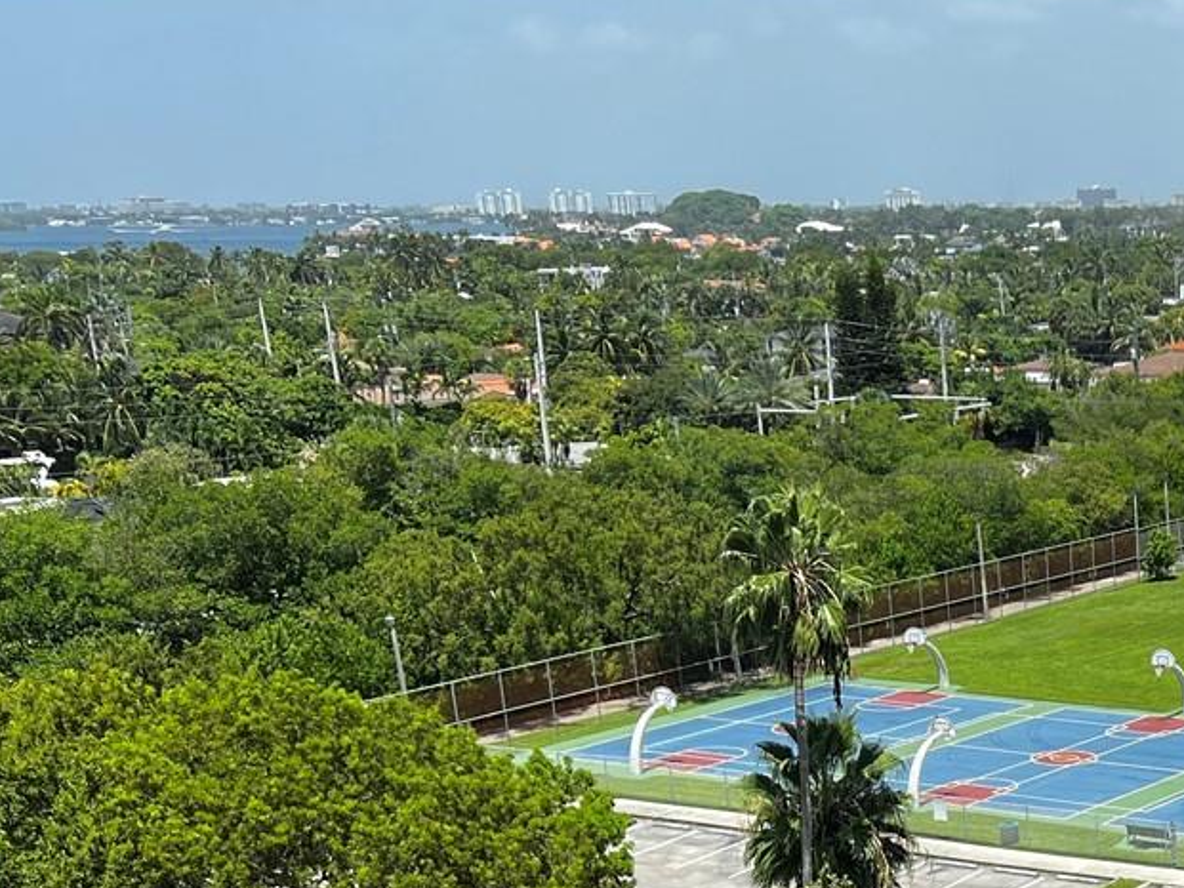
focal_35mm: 67
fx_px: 2292
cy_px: 1126
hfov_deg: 26.5
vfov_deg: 20.2
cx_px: 1323
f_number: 1.5
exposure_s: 1/1019
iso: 50
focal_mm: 5.7
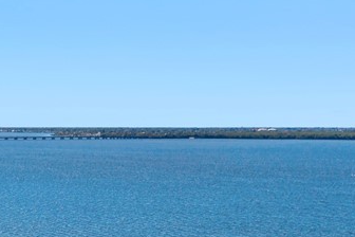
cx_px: -106
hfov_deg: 23.6
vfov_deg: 16.6
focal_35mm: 76
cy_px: 335
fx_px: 749
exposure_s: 1/500
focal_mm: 8.67
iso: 100
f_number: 1.8
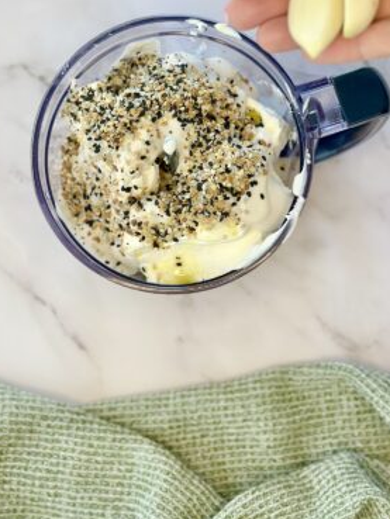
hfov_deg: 22.6
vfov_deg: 29.8
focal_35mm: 65
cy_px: 259
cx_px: 203
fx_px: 976
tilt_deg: -84.2
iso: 80
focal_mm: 6.86
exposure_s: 1/216
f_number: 1.78
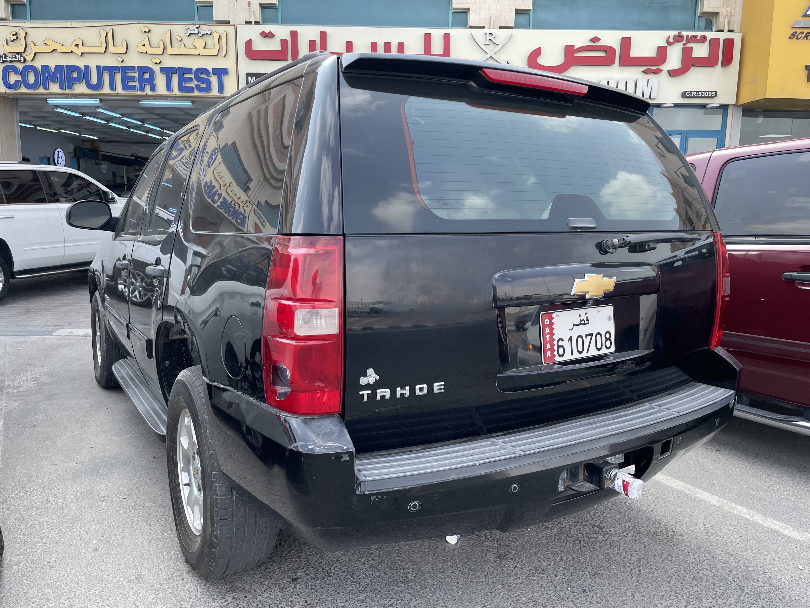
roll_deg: -0.2
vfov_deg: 53.1
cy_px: 304
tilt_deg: -9.5
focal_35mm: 26
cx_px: 405
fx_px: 608
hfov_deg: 67.3
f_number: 1.6
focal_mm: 4.2
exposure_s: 1/651
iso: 32
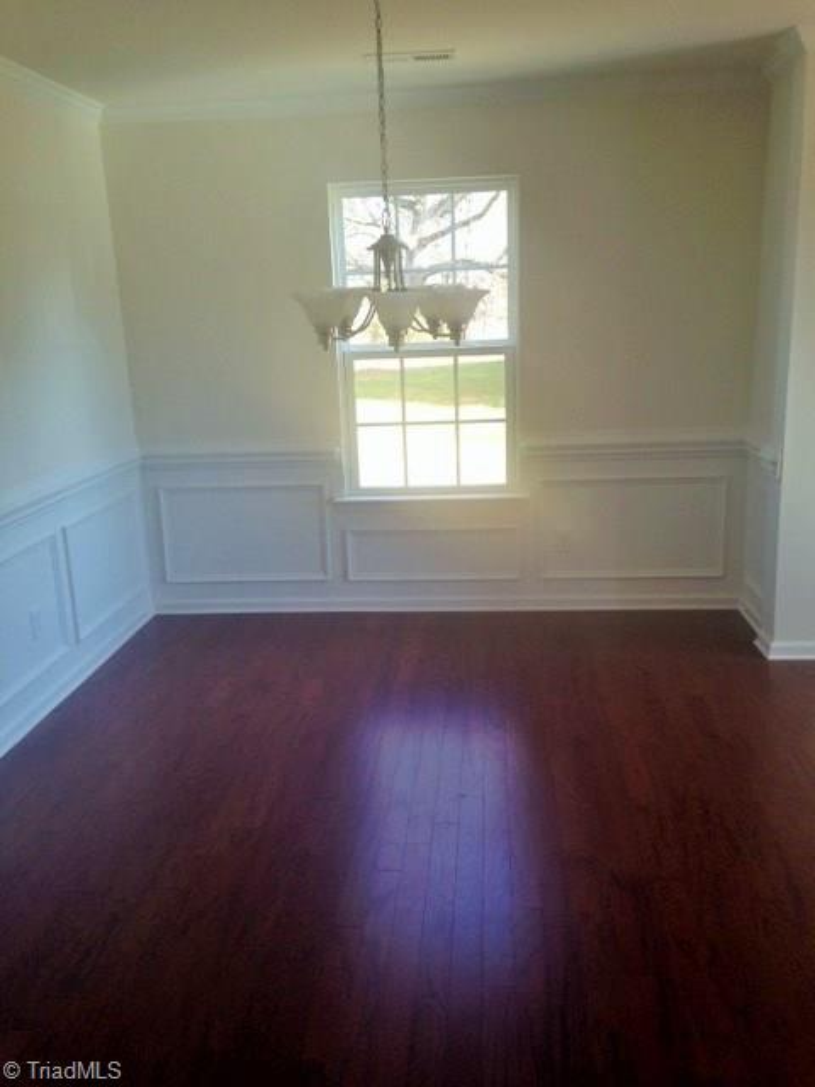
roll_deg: +0.8
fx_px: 1036
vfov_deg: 55.4
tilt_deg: -13.5
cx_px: 408
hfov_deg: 42.9
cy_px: 544
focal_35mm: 33
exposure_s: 1/60
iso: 64
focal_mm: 4.12
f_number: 2.4
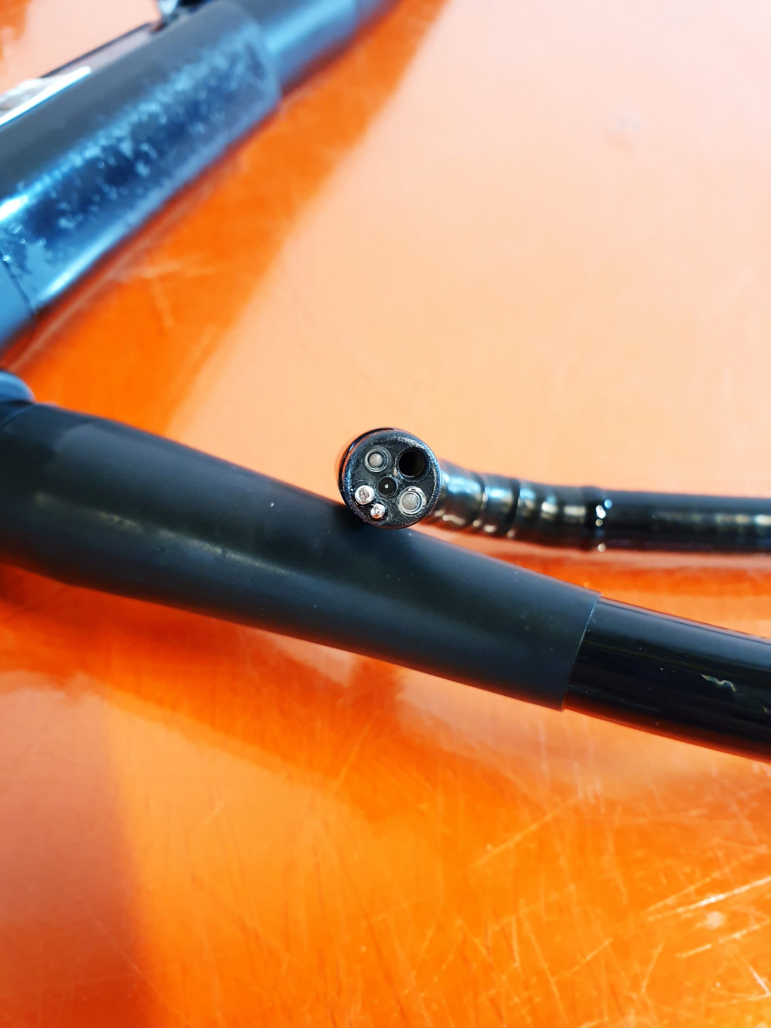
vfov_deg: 67.3
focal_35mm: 26
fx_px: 772
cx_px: 386
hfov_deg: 53.1
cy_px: 514
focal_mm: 4.3
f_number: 2.4
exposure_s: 1/33
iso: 320
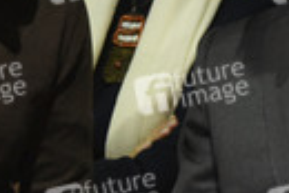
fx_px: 2556
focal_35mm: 318
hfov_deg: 6.5
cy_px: 33
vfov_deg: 4.3
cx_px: 132
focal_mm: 92
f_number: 5.6
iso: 12800
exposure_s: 1/60
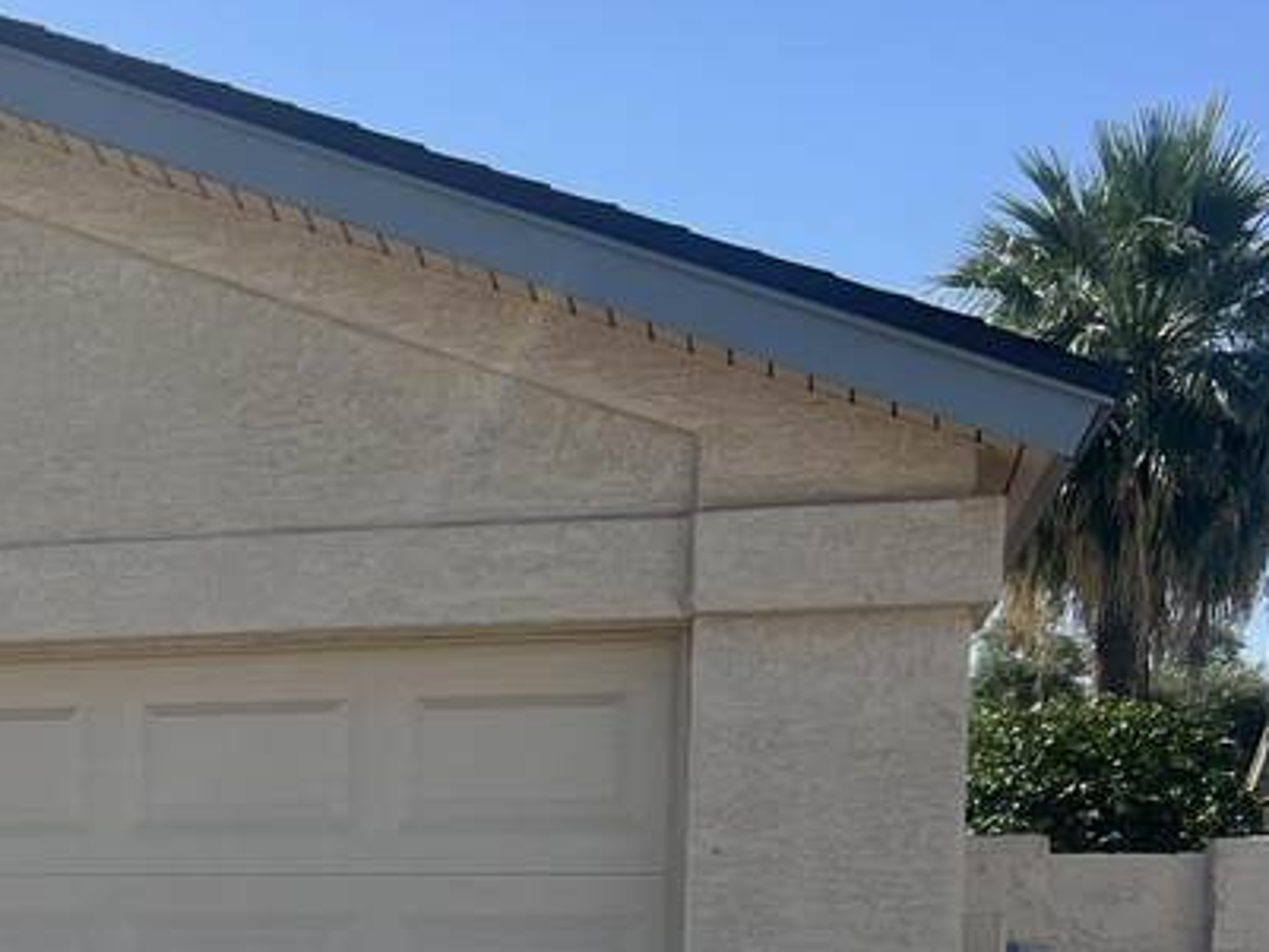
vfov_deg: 17.1
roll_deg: +0.3
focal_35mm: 83
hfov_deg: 20.6
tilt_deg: -2.4
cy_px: 1082
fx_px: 3044
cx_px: -563
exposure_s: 1/4831
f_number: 1.5
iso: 50
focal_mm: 5.7
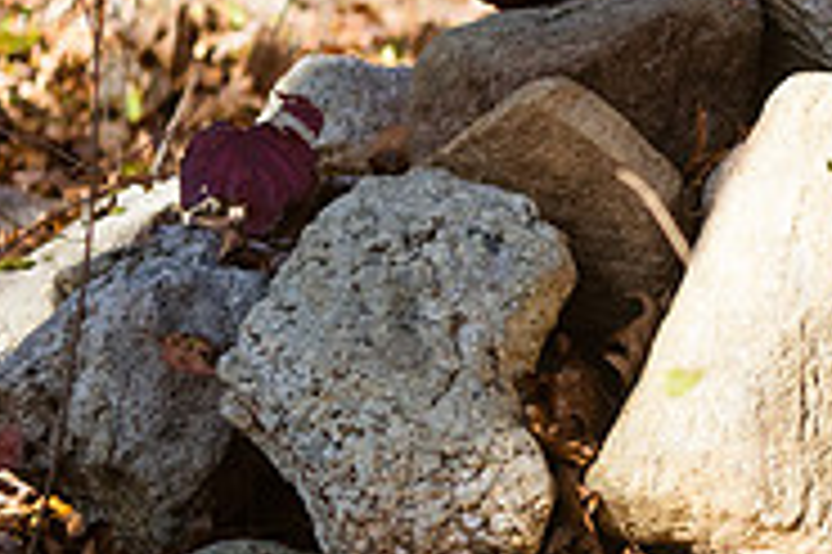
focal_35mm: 110
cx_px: 980
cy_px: 79
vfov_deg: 12.4
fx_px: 2540
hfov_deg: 17.8
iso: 500
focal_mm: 35
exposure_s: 1/1000
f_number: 3.2
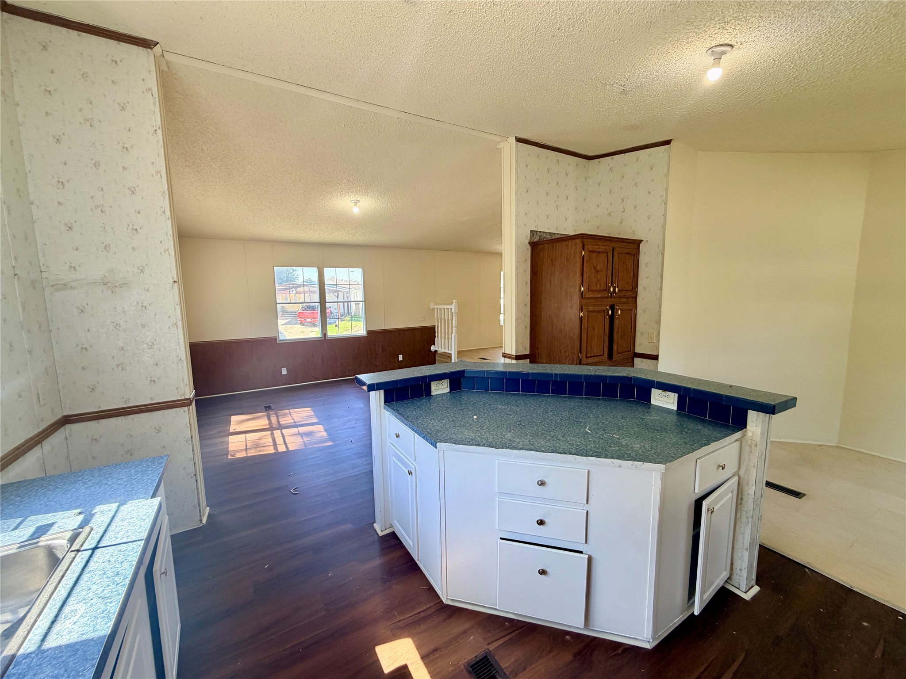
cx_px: 453
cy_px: 340
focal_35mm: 14
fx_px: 366
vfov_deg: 85.7
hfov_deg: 102.1
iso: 100
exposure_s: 1/120
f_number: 2.2
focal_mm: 2.22
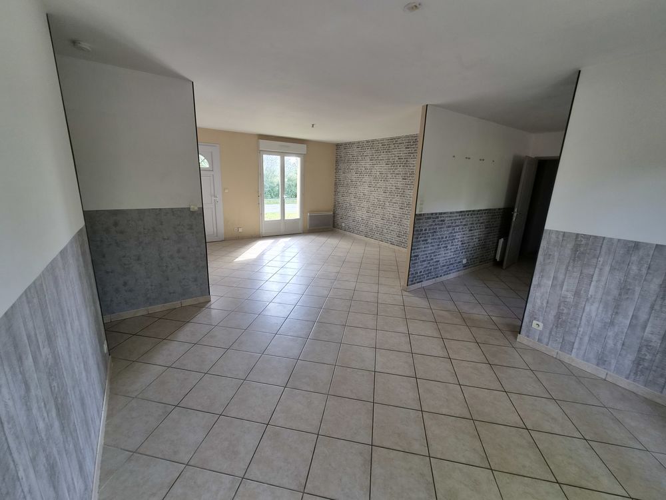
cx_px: 333
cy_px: 250
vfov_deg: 89.9
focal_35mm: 13
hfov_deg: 106.2
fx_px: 250
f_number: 2.2
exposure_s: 1/100
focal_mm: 2.2
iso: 80
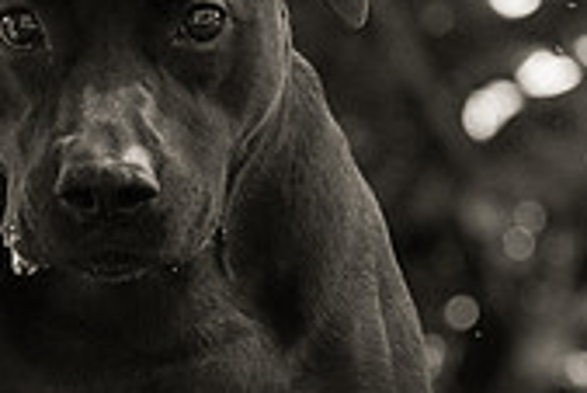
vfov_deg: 1.6
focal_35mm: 883
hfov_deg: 2.3
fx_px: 14410
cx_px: -75
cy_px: 433
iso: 560
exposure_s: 1/1000
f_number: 5
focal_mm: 170
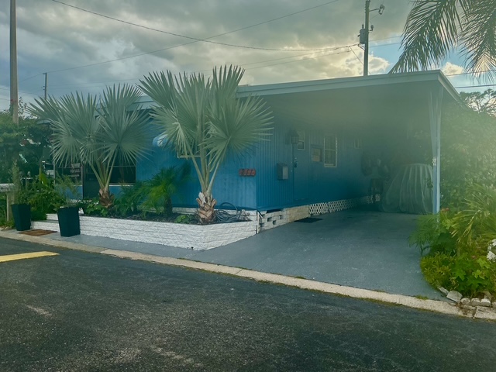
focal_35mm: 29
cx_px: 248
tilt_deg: -2.3
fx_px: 416
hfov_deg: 61.7
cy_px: 186
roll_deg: +0.5
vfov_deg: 48.2
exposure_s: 1/627
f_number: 1.8
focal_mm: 3
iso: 25
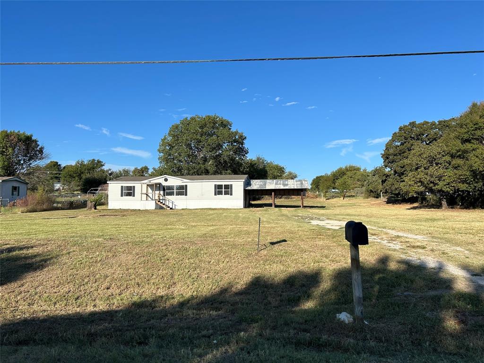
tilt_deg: +4.3
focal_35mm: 26
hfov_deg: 67.3
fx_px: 364
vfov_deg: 53.1
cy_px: 182
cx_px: 242
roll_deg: +0.5
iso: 50
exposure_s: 1/4630
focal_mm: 5.7
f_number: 1.5
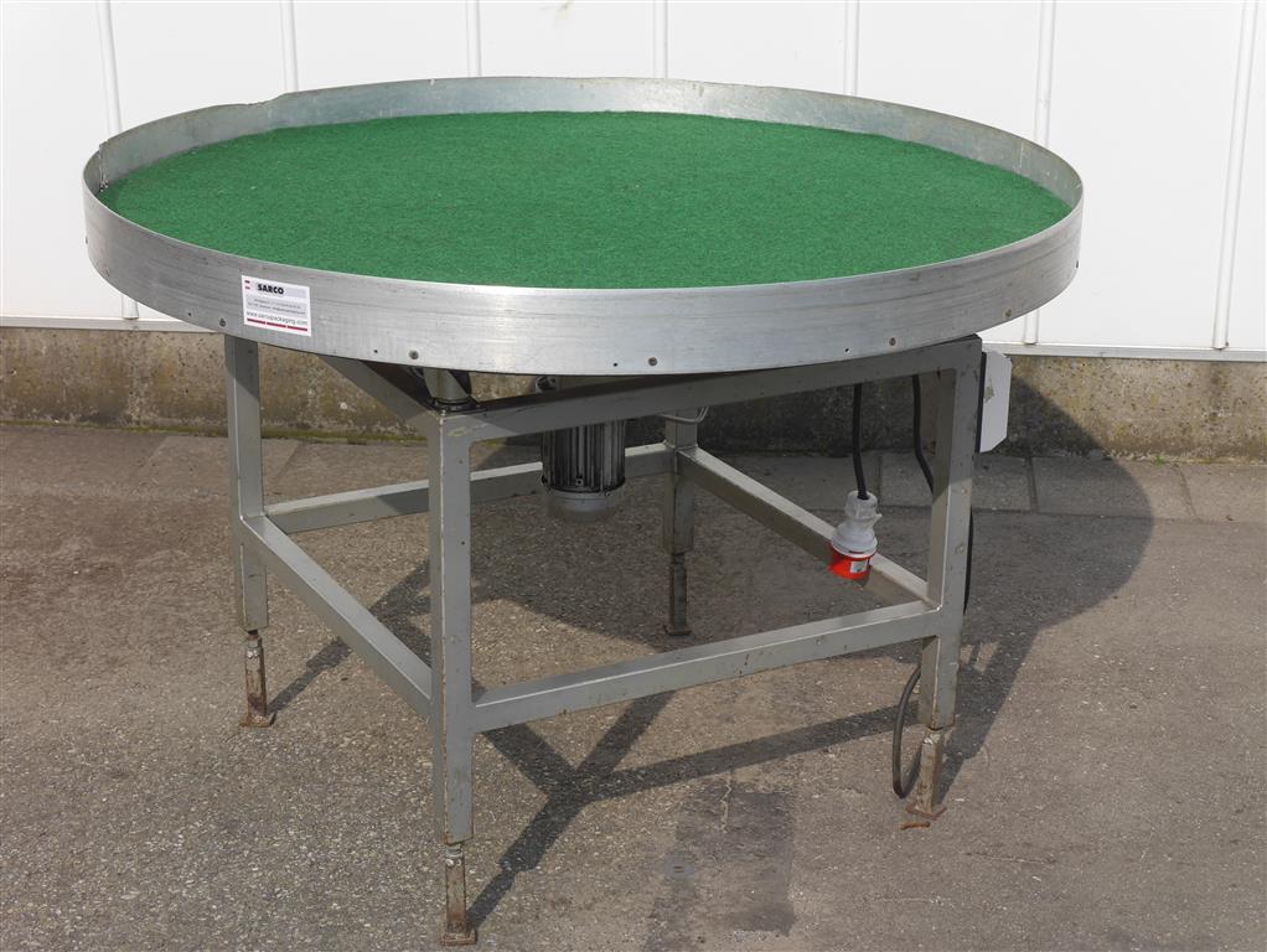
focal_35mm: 66
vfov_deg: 22.3
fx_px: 2417
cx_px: 634
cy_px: 476
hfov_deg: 29.4
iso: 160
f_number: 9
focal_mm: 33
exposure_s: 1/400
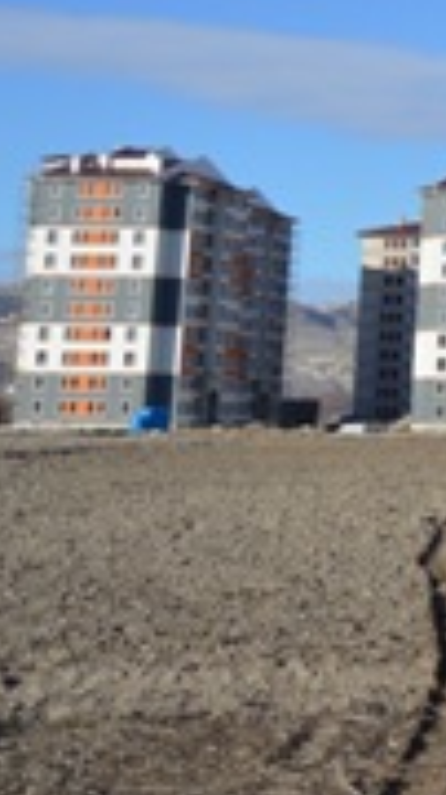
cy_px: 126
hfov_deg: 11.2
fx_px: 1790
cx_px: 1166
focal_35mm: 85
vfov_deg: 24.5
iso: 100
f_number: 9
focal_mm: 18
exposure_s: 1/320
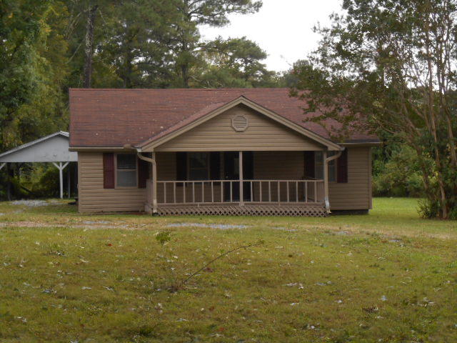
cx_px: 228
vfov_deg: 18.4
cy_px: 172
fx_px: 1056
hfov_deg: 24.4
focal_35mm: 80
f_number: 4.7
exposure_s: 1/60
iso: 160
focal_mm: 14.3
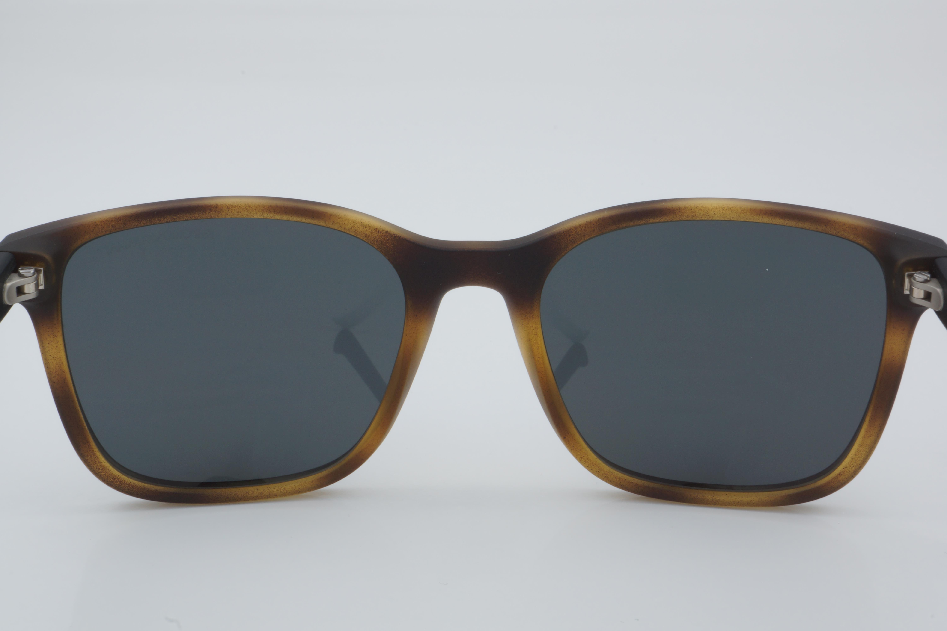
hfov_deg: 33.4
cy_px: 316
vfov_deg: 22.6
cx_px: 474
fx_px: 1578
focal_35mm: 60
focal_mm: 40
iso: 100
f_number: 32
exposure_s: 1/4
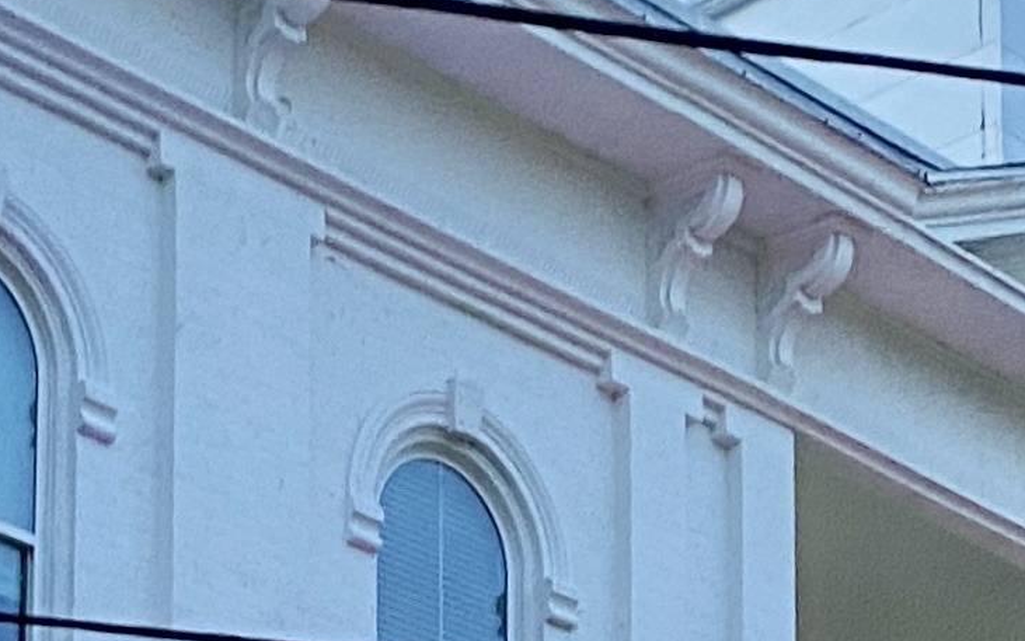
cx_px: 362
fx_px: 4023
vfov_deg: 8.9
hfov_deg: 14.5
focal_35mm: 144
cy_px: 1001
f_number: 1.8
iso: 125
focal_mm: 4.25
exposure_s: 1/60
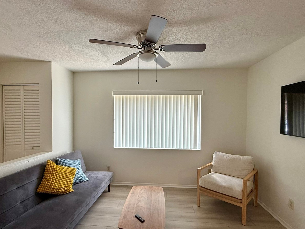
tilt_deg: -0.7
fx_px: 167
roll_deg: -0.3
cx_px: 147
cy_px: 122
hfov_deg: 84.6
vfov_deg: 68.6
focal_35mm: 19
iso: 100
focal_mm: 2.22
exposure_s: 1/120
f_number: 2.2
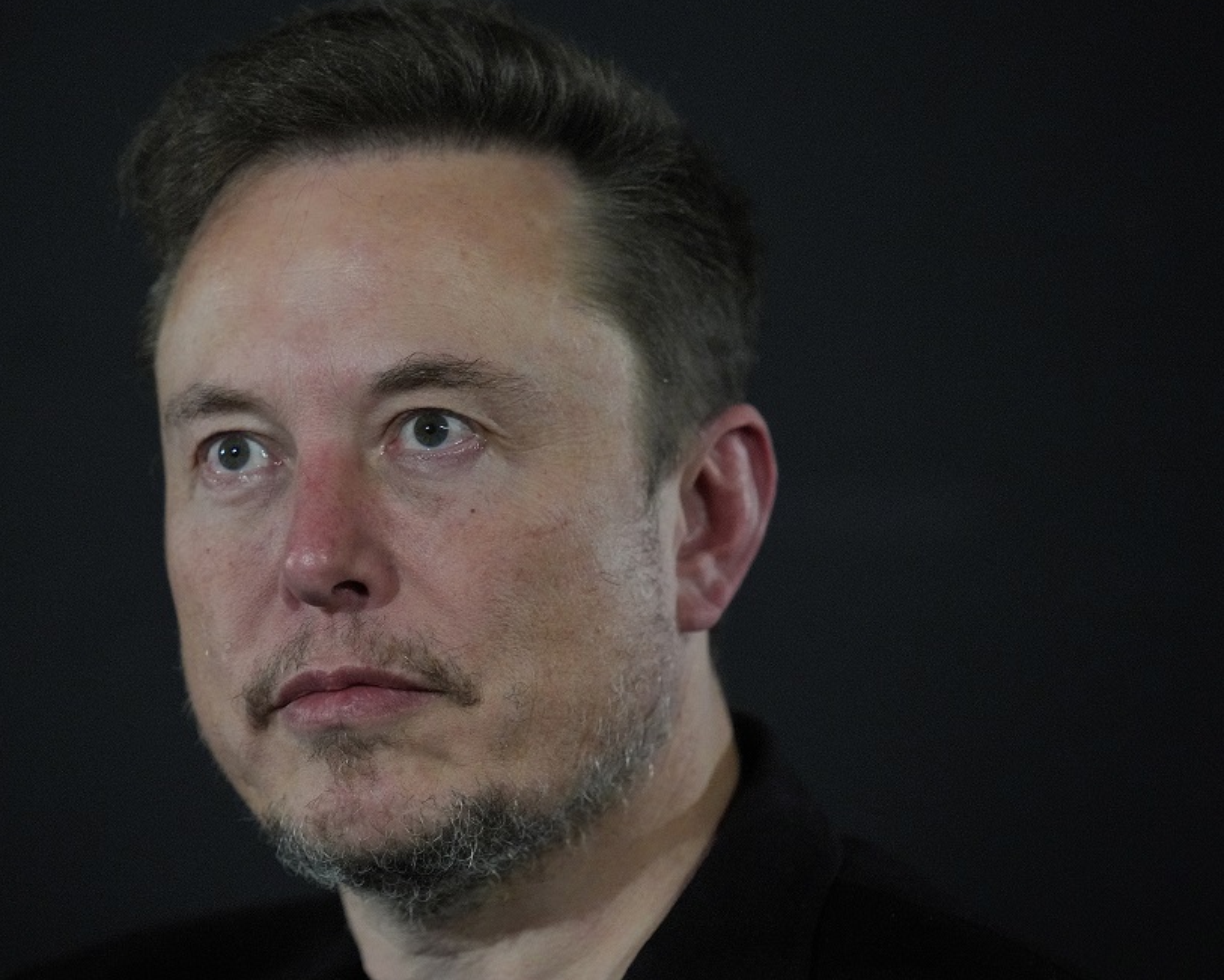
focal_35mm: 554
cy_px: 498
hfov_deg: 3.5
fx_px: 20076
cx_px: 431
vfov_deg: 2.8
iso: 3200
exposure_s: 1/640
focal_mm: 400
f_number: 2.8
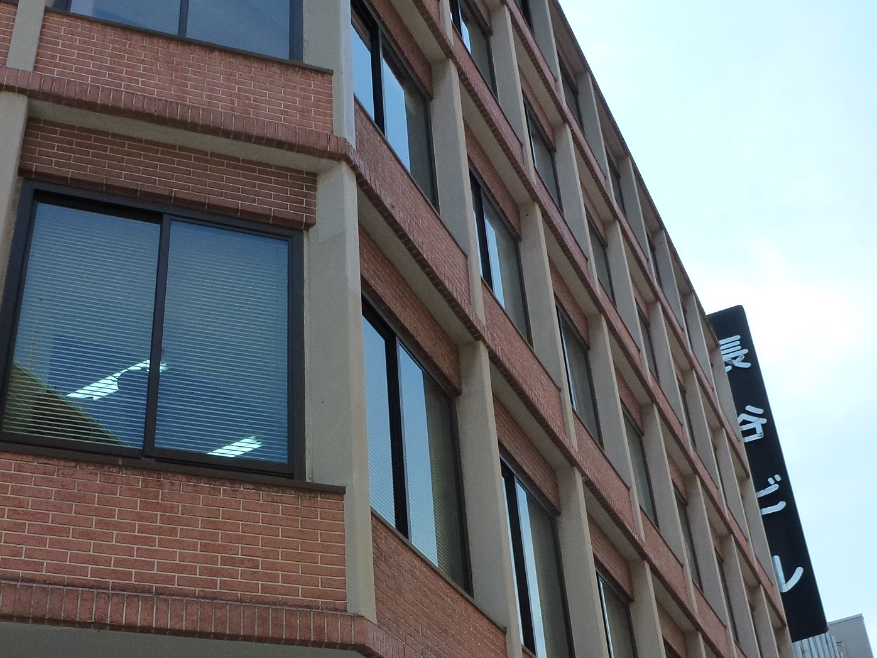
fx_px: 1115
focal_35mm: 44
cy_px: 584
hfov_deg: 42.9
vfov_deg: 31.4
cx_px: 446
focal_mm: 4.3
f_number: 4
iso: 160
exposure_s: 1/500
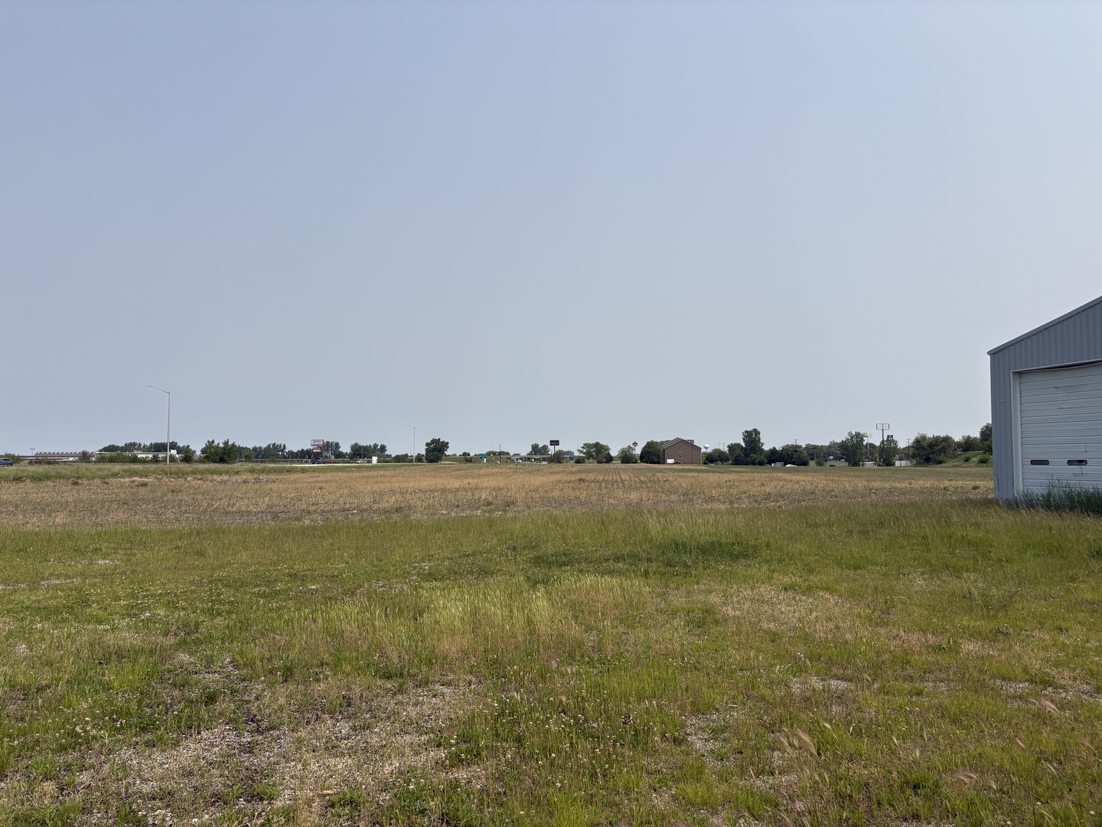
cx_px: 551
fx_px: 828
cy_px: 414
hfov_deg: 67.3
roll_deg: +0.9
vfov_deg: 53.1
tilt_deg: +4.0
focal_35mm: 26
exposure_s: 1/6993
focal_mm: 5.96
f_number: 1.6
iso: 50
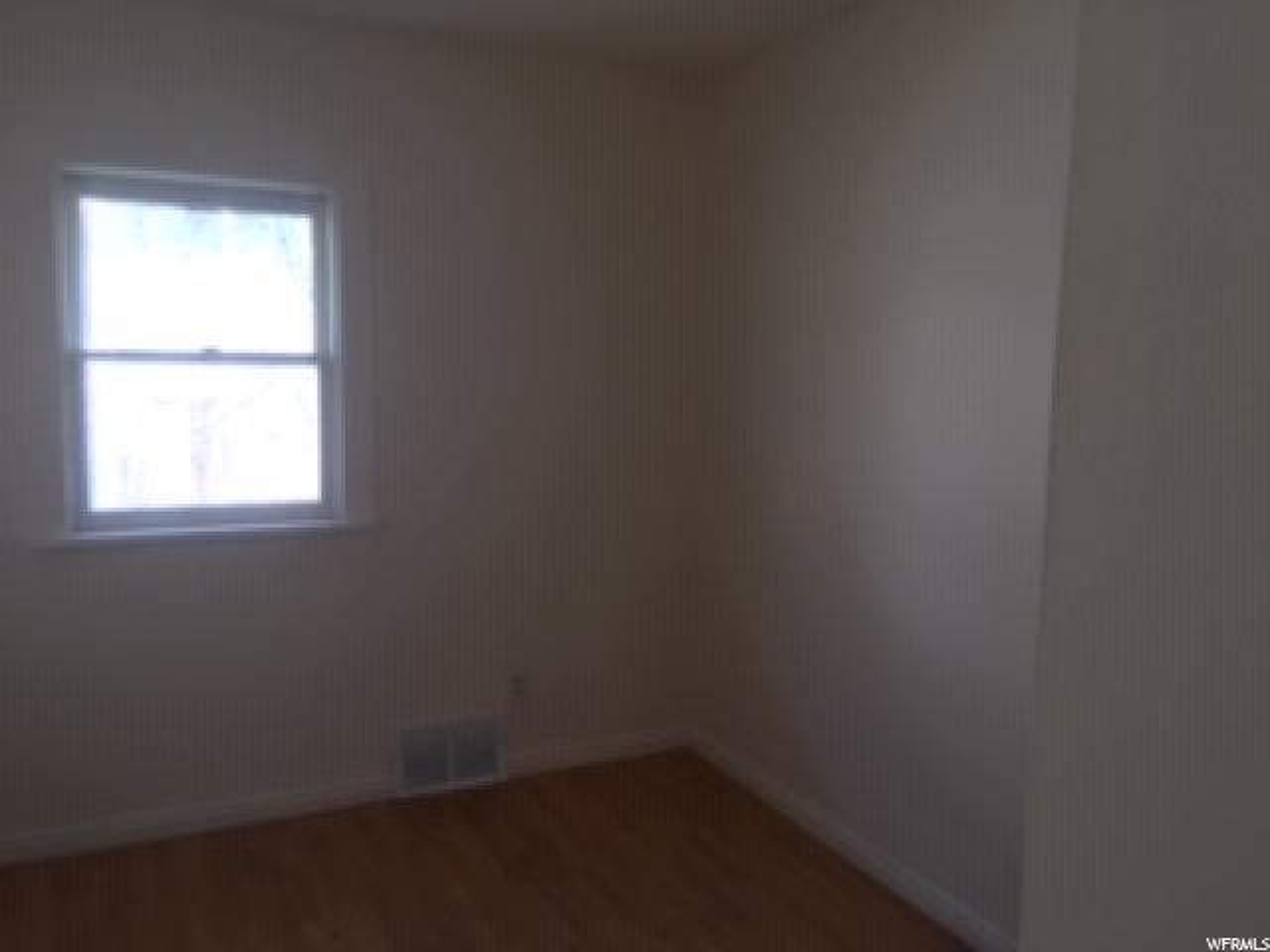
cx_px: 635
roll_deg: -0.7
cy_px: 476
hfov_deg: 61.7
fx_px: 1064
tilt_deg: -5.0
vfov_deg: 48.2
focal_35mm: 29
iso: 25
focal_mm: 4.15
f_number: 2.2
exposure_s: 1/60
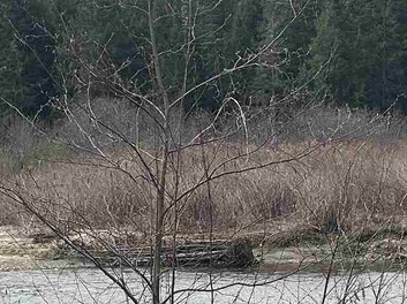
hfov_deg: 16.7
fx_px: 1386
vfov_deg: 12.4
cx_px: 213
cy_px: 273
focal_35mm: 118
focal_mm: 5.7
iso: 50
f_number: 1.5
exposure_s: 1/2994
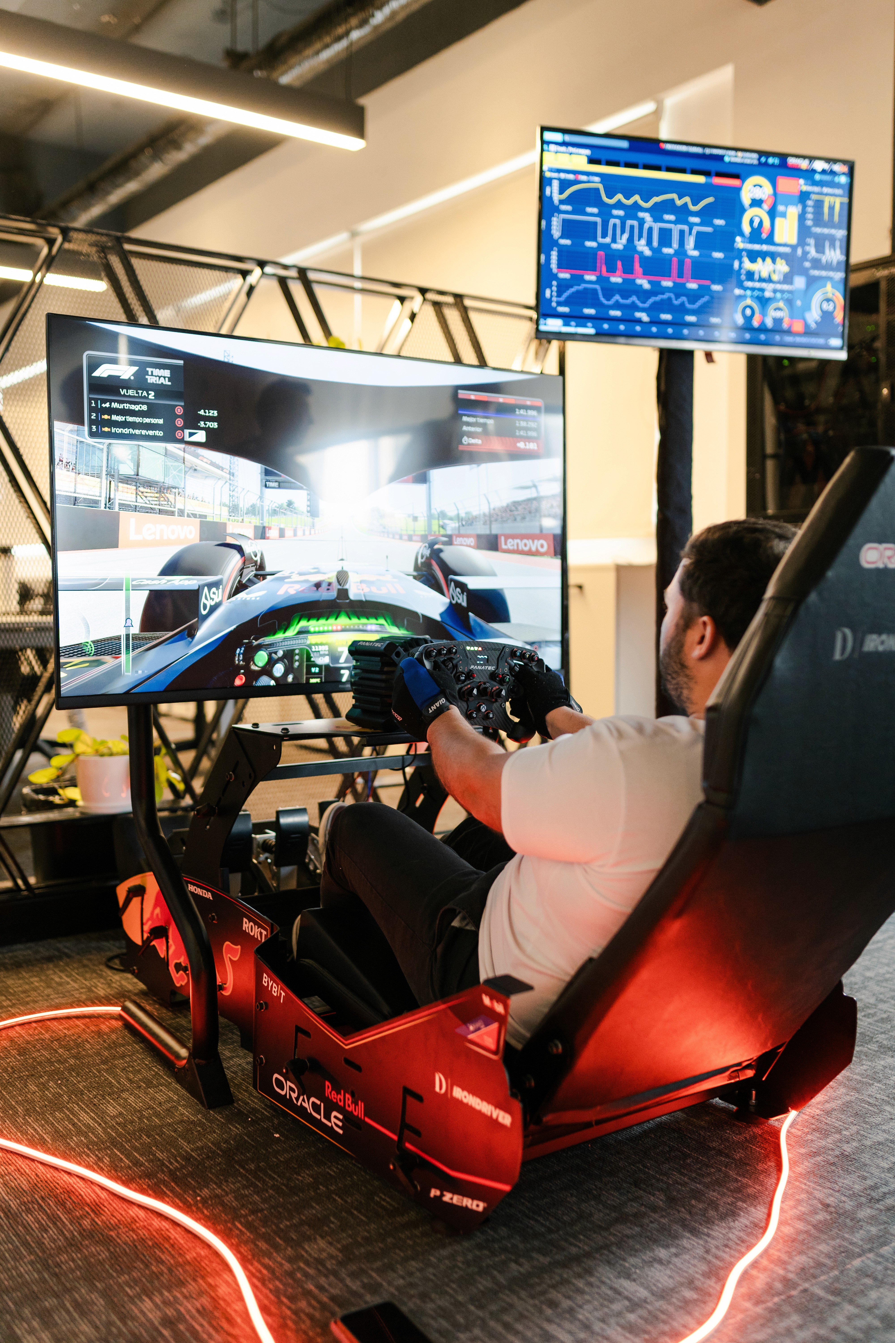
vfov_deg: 54.4
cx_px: 448
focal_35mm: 35
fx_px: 1305
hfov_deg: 37.9
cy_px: 672
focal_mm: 35
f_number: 1.8
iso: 800
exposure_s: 1/250
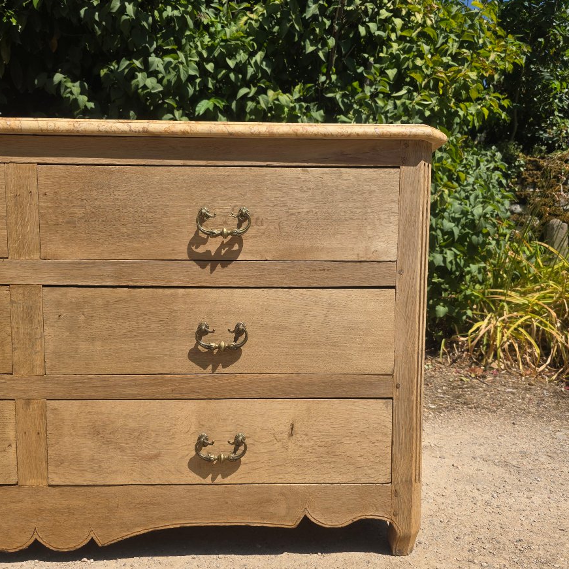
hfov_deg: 57.3
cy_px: 325
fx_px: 521
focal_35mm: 28
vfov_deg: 57.1
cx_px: 291
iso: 80
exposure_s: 1/7626
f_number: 1.7
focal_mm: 6.3
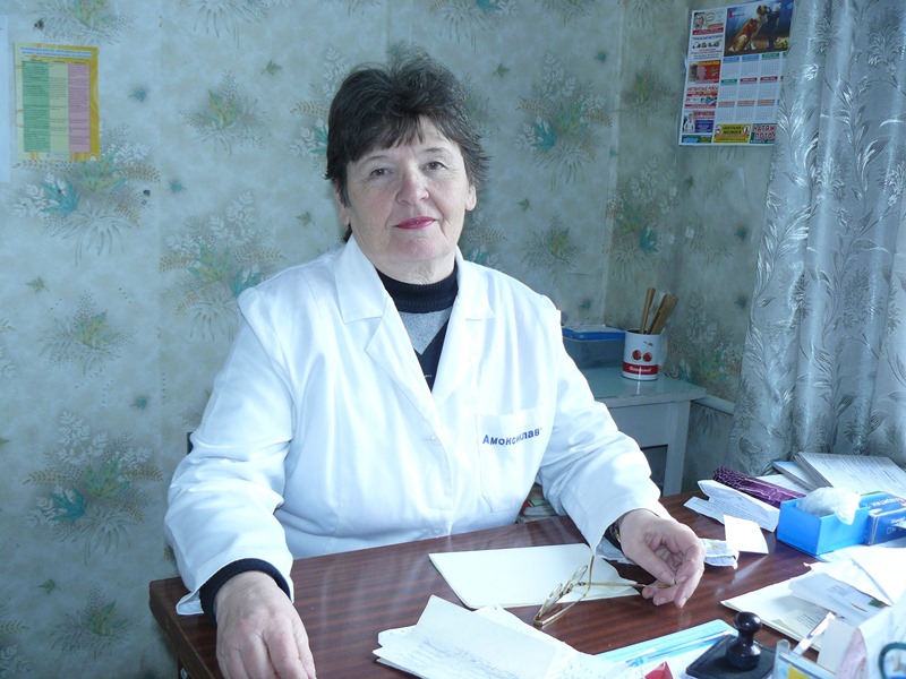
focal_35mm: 36
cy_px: 340
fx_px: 942
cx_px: 453
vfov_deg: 39.7
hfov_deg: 51.4
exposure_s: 1/30
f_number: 2.8
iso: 100
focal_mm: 6
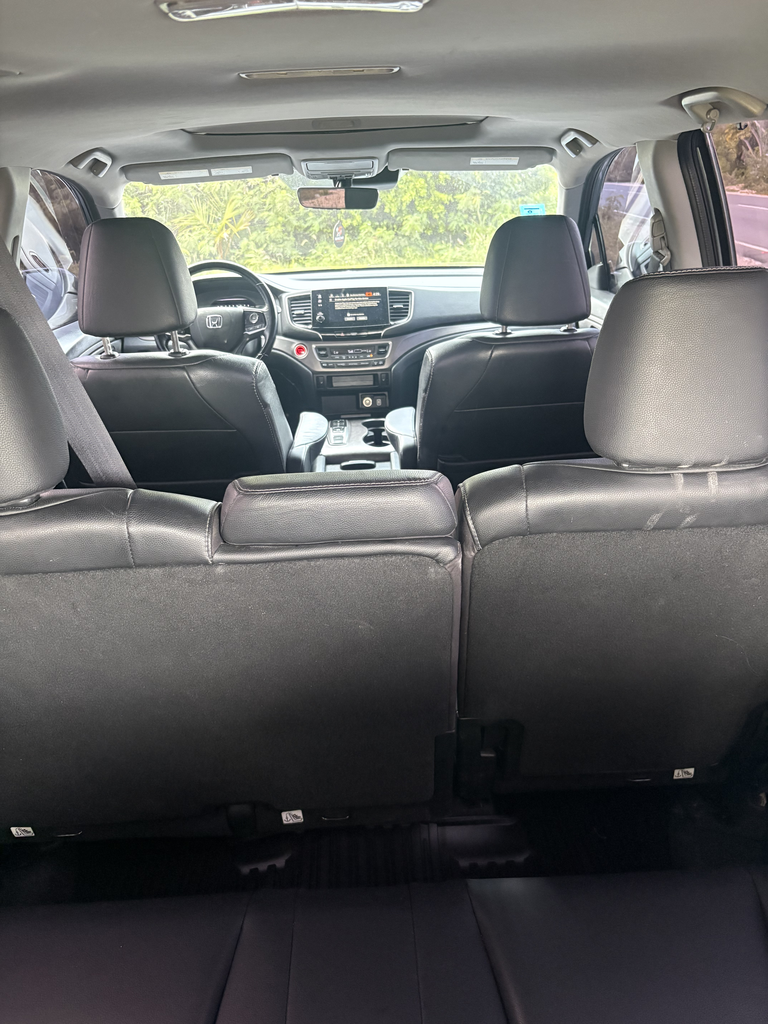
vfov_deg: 67.3
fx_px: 769
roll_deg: +0.6
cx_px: 384
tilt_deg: -23.6
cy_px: 512
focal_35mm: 26
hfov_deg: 53.1
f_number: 1.6
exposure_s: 1/60
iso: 500
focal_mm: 5.96
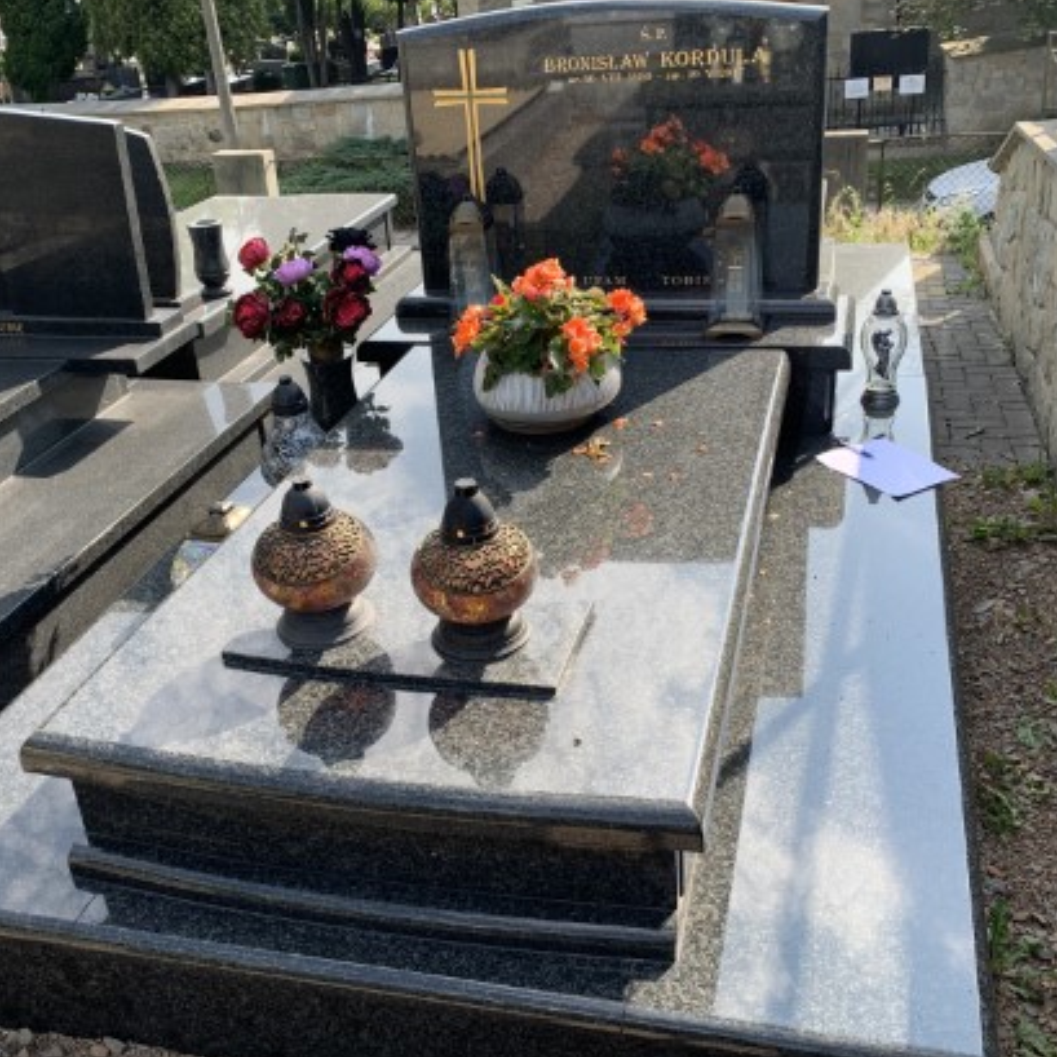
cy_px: 538
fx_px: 1244
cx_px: 488
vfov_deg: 46.0
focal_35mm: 36
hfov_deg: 46.0
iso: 25
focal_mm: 4.25
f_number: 1.8
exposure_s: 1/643
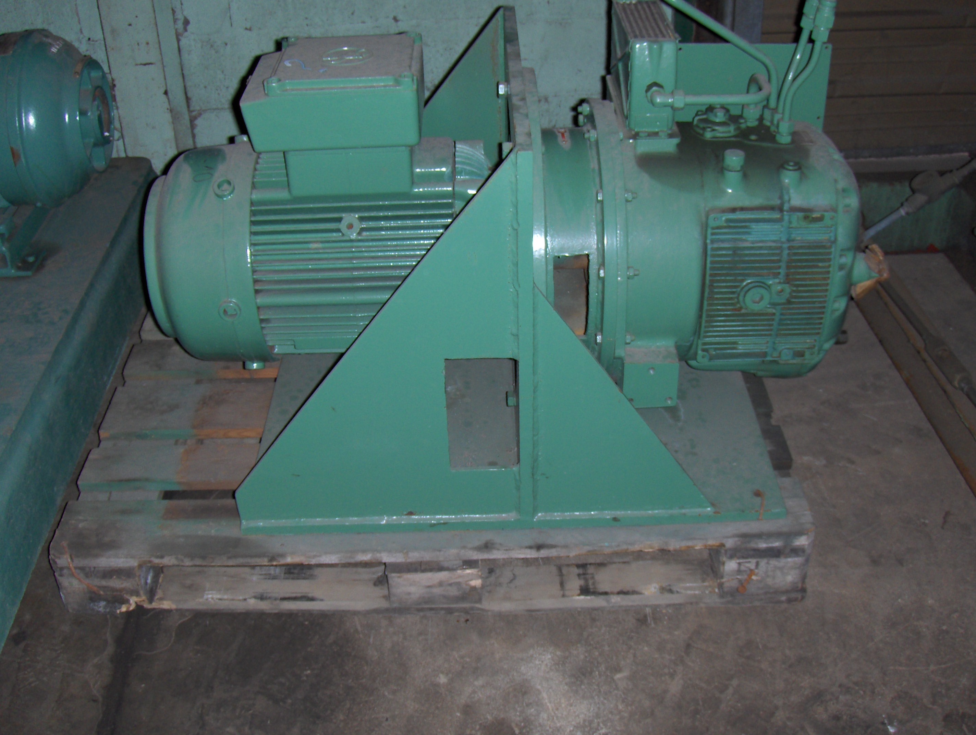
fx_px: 1158
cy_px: 368
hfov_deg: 45.7
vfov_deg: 35.2
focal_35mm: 41
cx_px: 488
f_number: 3.5
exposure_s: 1/60
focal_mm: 6.5
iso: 100
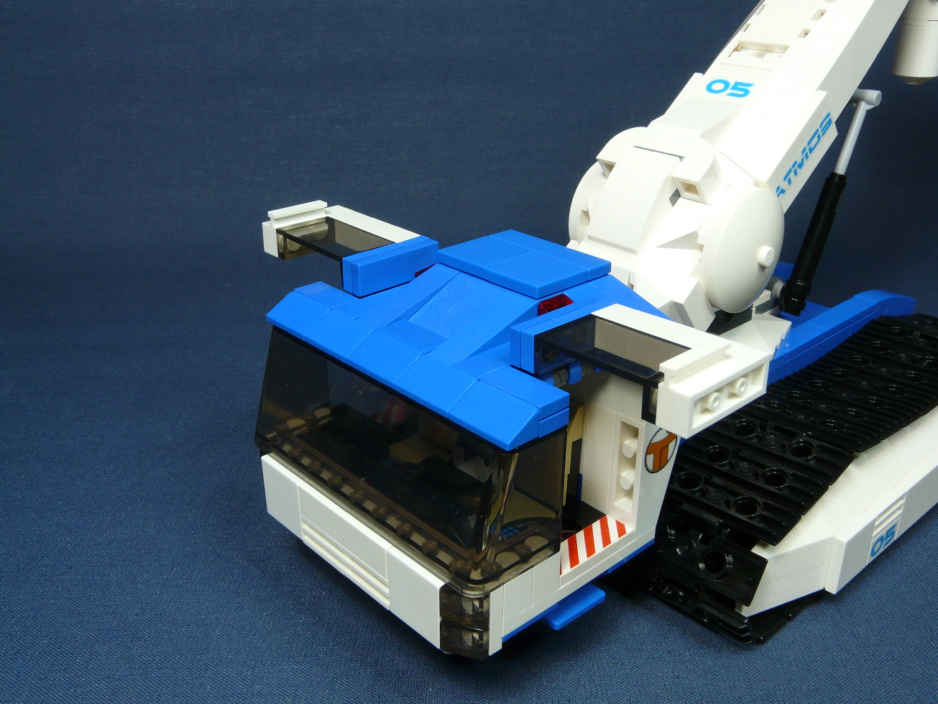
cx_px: 469
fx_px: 921
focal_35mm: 34
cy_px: 352
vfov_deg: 41.8
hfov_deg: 54.0
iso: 100
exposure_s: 1/6
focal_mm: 5.6
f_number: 5.6
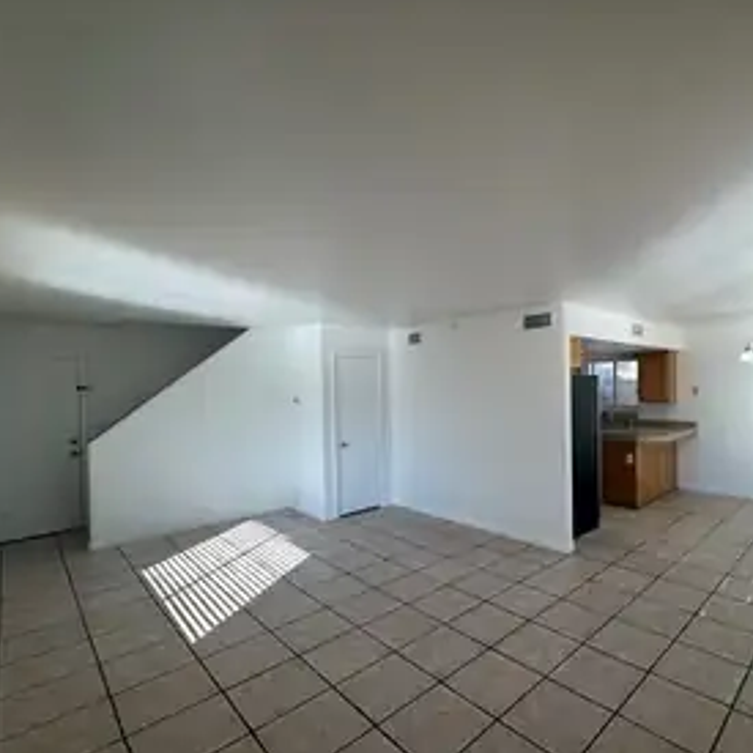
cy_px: 392
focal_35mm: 18
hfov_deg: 78.9
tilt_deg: -0.5
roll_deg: +1.0
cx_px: 482
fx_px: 443
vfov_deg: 80.7
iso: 40
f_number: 2.2
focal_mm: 2.22
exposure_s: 1/139
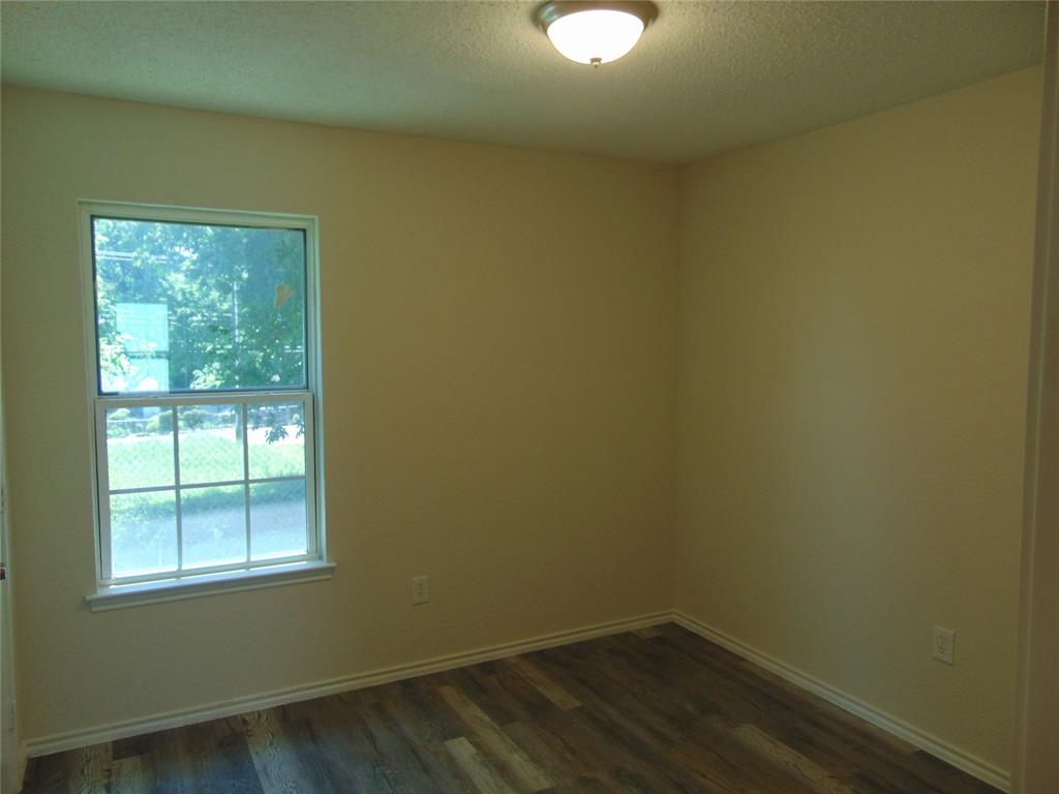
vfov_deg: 54.9
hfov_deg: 69.4
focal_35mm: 25
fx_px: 765
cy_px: 397
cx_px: 530
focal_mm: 4.5
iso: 80
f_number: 3
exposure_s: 1/50
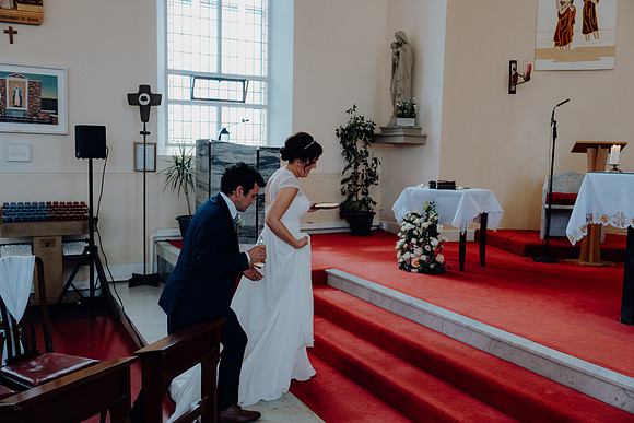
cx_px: 317
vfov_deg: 38.9
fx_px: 599
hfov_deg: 55.8
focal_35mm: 34
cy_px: 212
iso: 320
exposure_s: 1/200
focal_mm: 34
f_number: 2.8
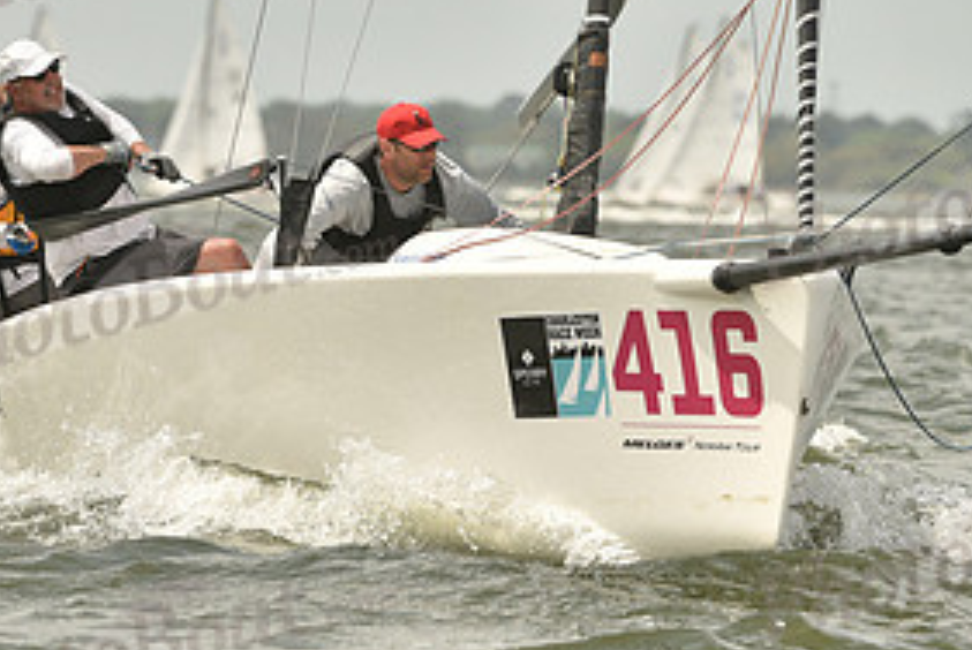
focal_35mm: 701
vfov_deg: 2.0
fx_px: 18946
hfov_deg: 2.9
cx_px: 581
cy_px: 67
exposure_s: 1/1250
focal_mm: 340
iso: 320
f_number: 7.1
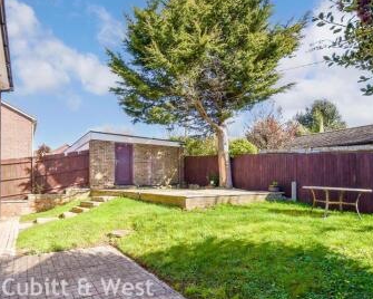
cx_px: 150
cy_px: 166
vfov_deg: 67.9
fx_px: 221
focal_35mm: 20
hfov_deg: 79.5
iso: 320
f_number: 8
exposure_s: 1/500
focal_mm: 10
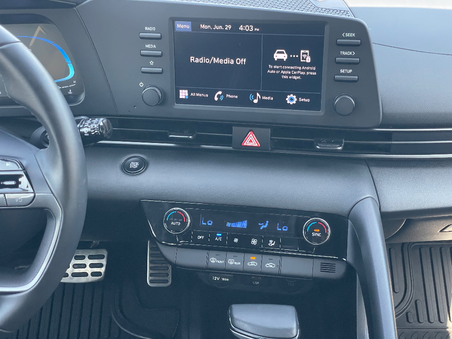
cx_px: 226
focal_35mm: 52
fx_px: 679
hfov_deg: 36.8
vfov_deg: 28.0
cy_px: 170
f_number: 2
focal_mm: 6
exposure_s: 1/122
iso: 250
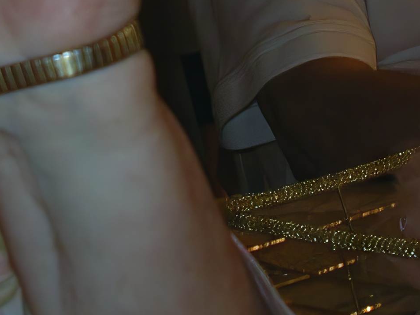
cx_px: 25
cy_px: -244
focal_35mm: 155
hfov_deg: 12.6
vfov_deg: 9.2
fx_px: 1881
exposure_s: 1/40
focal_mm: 7.8
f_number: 2.8
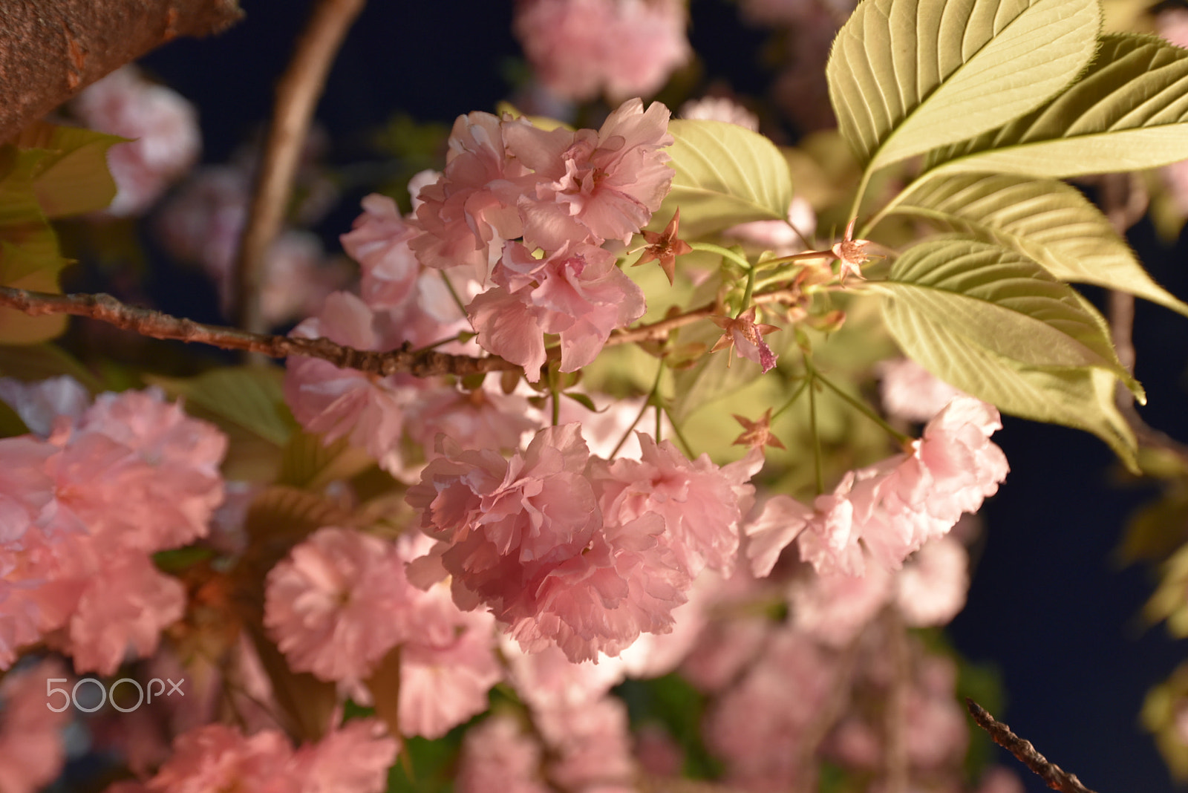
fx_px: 1155
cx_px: 594
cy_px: 396
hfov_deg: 54.4
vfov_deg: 37.9
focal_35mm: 35
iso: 1600
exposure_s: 1/13
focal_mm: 35
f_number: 4.5
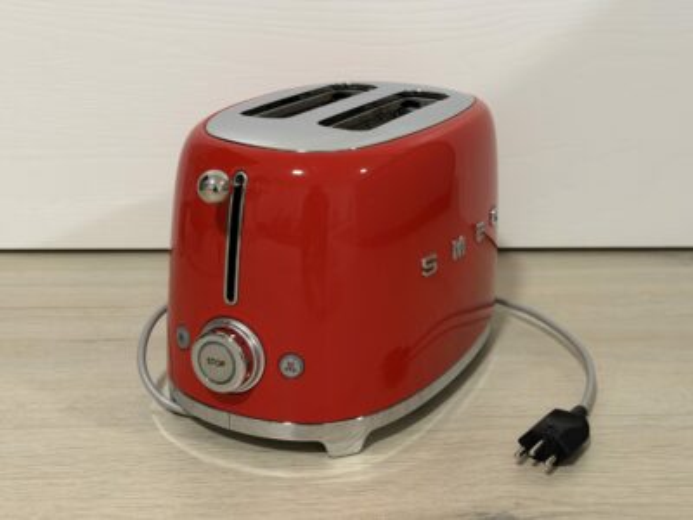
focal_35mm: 48
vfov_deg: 30.3
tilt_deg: -20.2
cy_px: 260
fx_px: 961
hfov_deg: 39.7
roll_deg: -0.9
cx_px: 346
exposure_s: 1/50
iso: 200
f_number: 1.78
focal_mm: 6.76
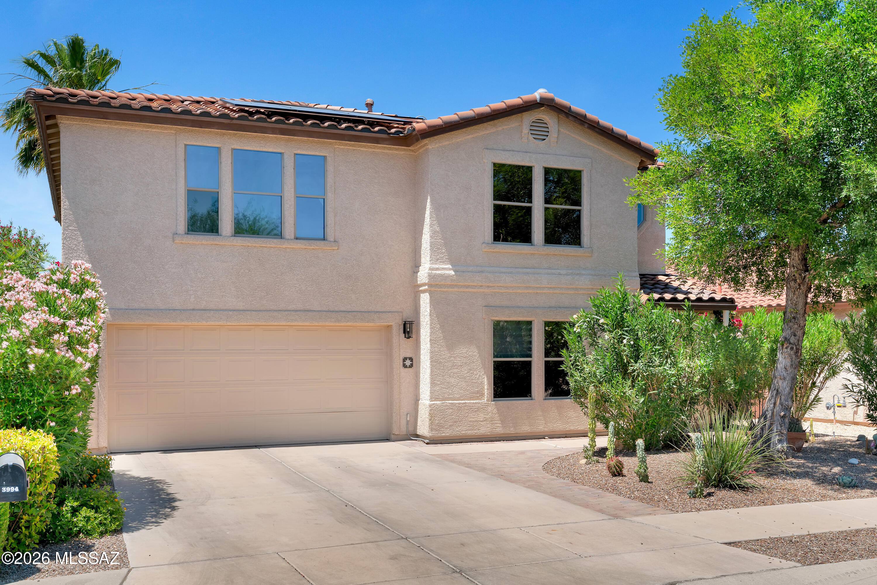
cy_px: 292
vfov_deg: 37.9
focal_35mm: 35
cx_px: 438
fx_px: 853
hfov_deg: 54.4
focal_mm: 35
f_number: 8
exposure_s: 1/250
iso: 320
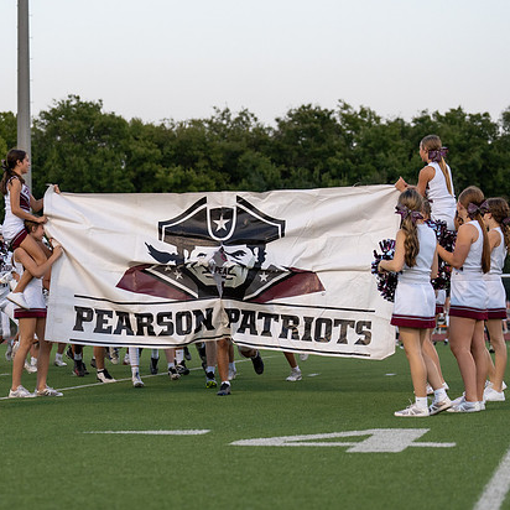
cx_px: 242
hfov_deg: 16.1
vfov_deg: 16.1
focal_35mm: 108
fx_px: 1800
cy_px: 295
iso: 500
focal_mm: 70
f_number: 2.8
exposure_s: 1/1000
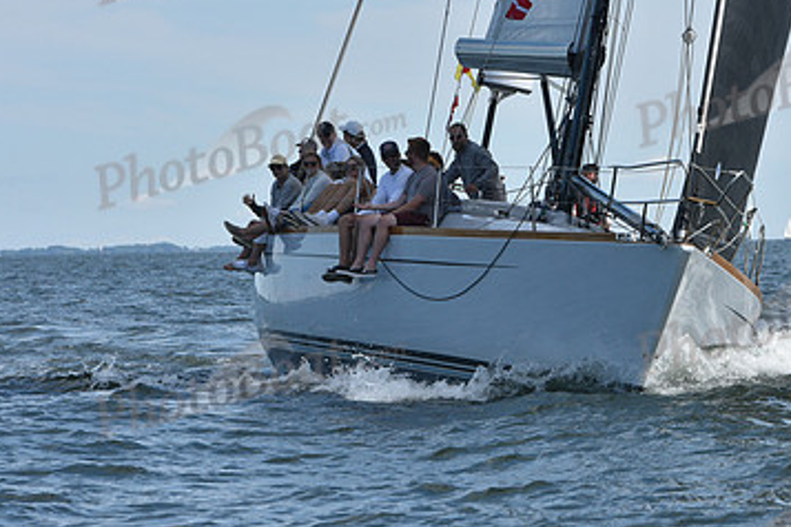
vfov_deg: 4.4
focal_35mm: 309
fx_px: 6789
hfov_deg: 6.7
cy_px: 236
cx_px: 523
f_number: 10
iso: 320
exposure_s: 1/1000
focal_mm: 190
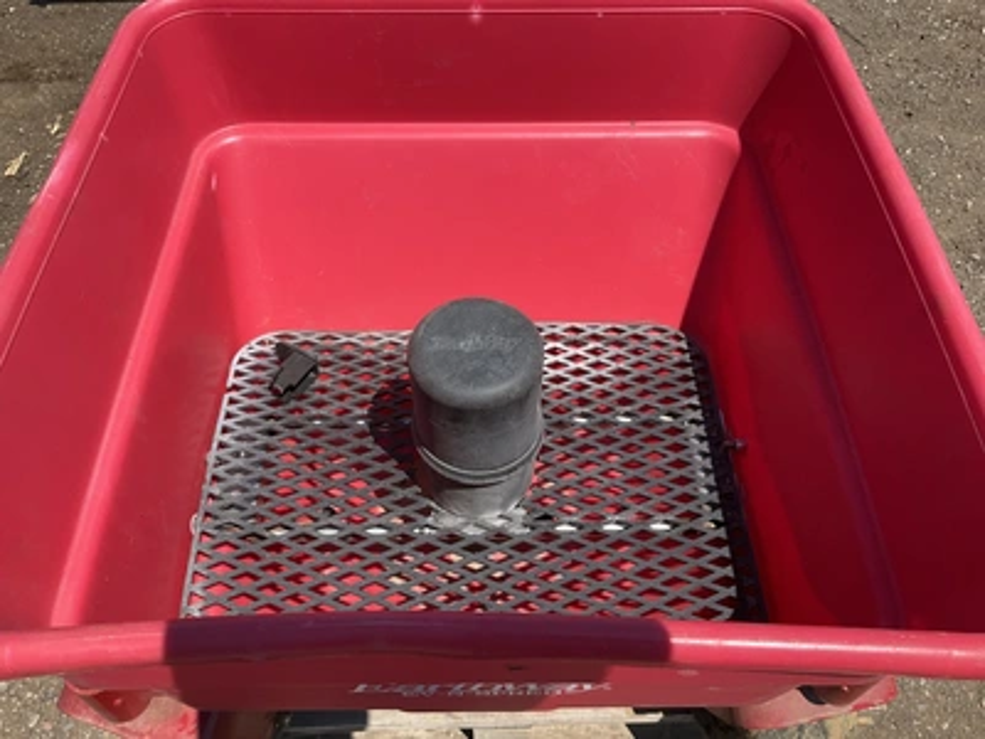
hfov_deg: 61.7
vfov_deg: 48.2
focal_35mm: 29
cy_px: 370
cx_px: 492
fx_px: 825
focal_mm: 3
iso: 25
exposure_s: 1/1279
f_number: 1.8
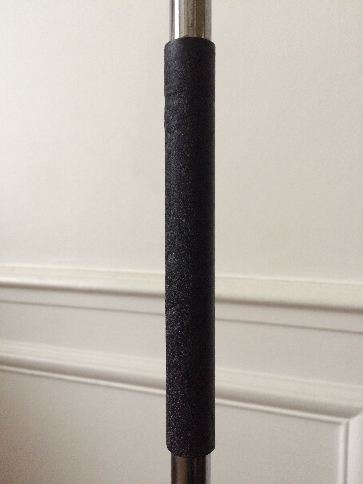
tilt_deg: -5.4
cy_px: 242
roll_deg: -0.2
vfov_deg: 61.7
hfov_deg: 48.2
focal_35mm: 29
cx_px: 182
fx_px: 405
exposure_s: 1/25
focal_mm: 4.15
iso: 320
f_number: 2.2
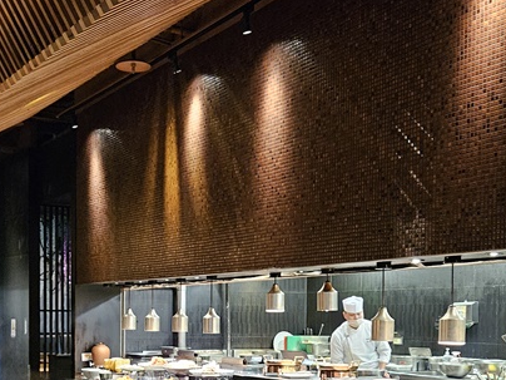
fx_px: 833
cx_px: 207
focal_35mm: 57
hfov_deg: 33.7
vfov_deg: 25.1
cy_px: 325
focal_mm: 5.4
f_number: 1.8
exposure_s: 1/120
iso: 1000
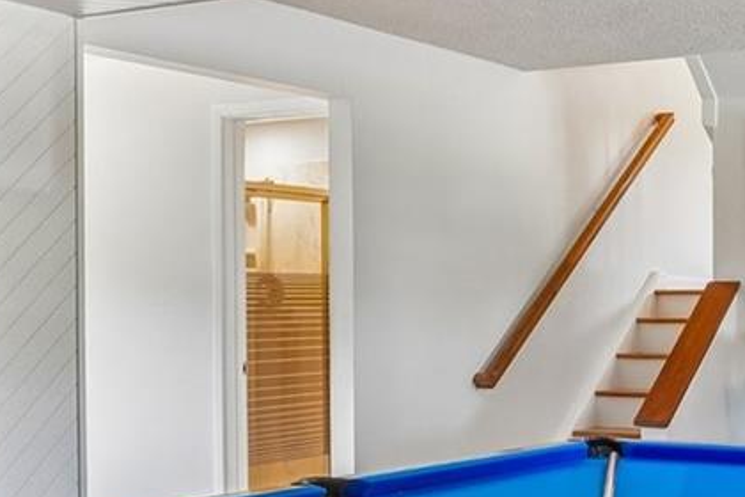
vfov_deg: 21.5
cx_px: 717
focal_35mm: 63
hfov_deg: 30.1
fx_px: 1302
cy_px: 327
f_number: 8
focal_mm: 11
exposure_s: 1/4
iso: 500
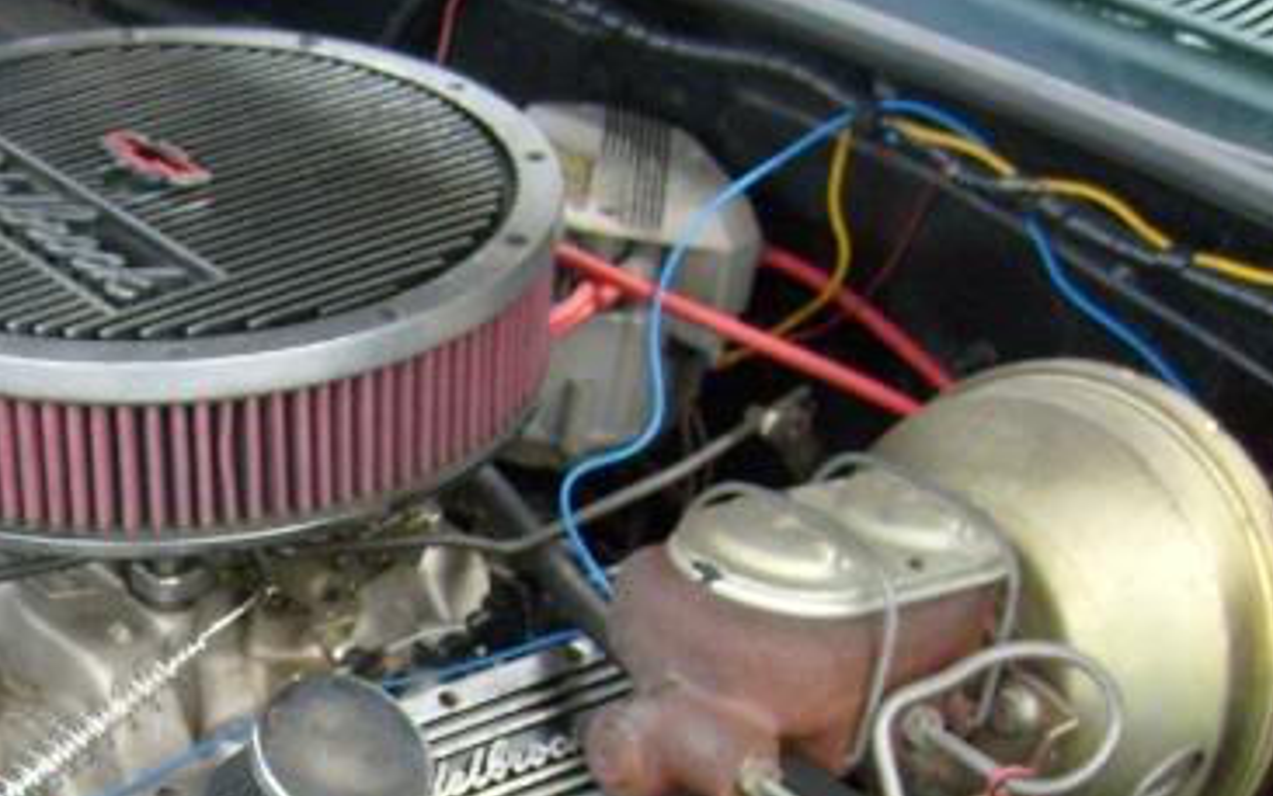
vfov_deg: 15.7
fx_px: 2811
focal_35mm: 81
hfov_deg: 24.5
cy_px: 866
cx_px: 49
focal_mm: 5.8
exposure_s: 1/180
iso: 80
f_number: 2.8
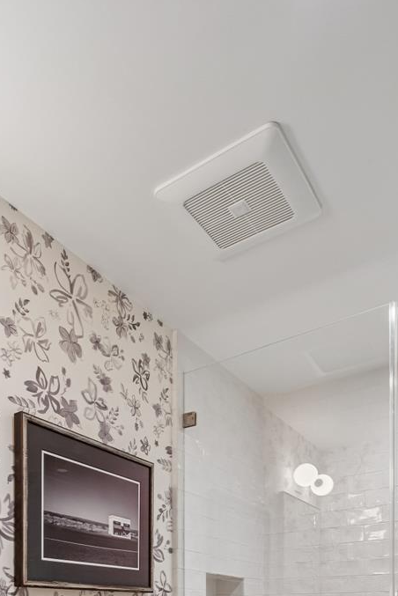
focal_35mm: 31
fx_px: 514
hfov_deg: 41.9
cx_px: 139
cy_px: 615
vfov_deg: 48.0
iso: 640
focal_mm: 14
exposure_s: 1/20
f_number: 11
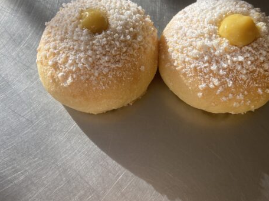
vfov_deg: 37.1
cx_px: 138
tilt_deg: -62.2
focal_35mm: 38
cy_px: 60
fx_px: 295
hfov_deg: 49.0
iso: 32
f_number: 1.8
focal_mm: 4.25
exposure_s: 1/253
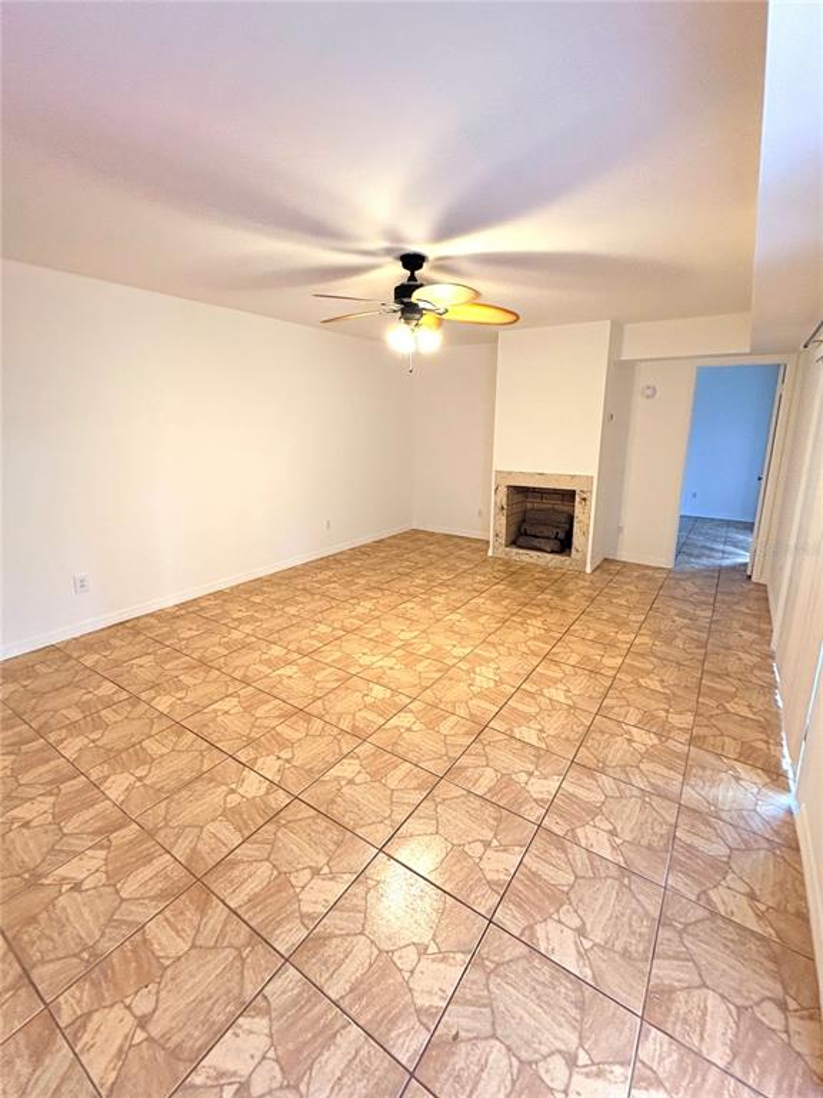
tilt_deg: -13.8
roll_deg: -2.0
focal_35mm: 14
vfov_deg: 102.1
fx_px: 444
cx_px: 412
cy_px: 549
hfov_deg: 85.7
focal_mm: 2.22
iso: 250
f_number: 2.2
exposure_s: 1/60
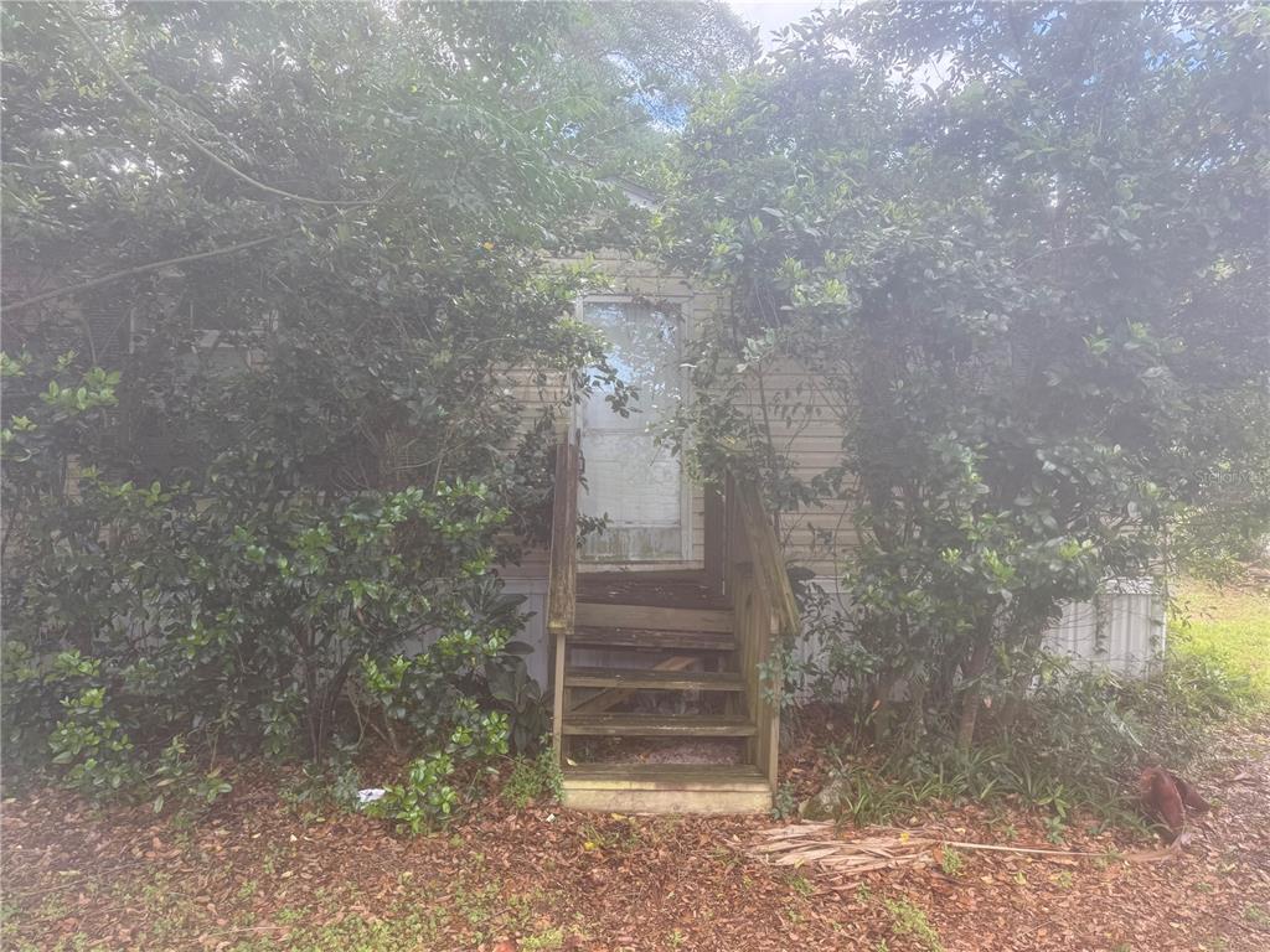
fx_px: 881
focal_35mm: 24
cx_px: 635
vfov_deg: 56.8
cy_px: 476
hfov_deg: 71.6
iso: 100
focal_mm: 6.76
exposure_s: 1/260
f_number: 1.78
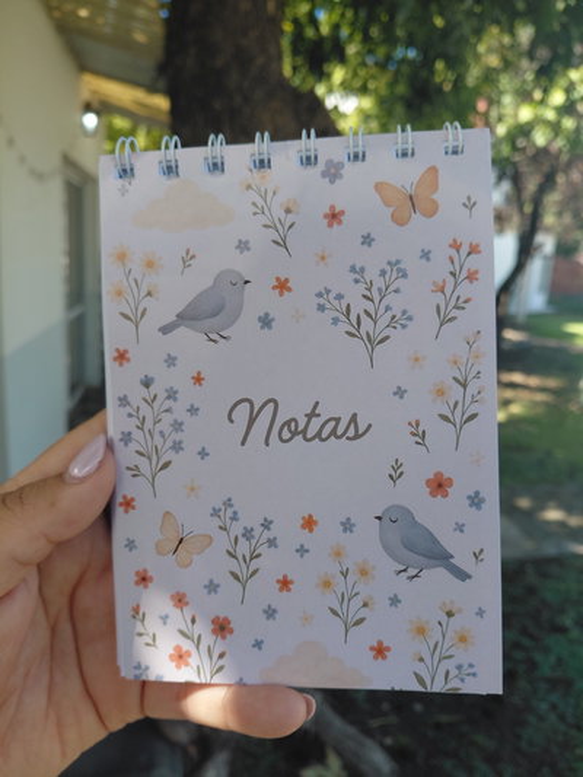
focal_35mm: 25
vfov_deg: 69.4
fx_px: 561
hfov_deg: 54.9
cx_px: 292
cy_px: 388
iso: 50
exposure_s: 1/451
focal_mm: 4.69
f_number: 1.8
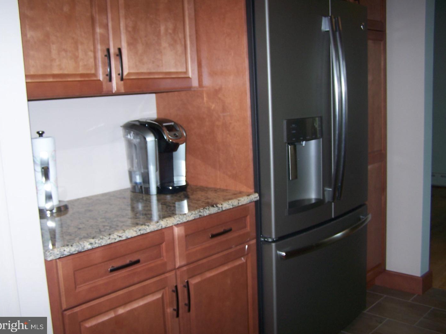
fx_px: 502
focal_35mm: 39
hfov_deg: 47.9
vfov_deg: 36.8
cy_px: 164
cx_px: 220
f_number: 2.8
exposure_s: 1/60
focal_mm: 6.3
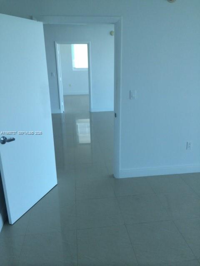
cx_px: 100
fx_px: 231
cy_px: 133
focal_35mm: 30
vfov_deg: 60.0
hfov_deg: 46.8
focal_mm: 4.12
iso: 40
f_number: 2.2
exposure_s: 1/120
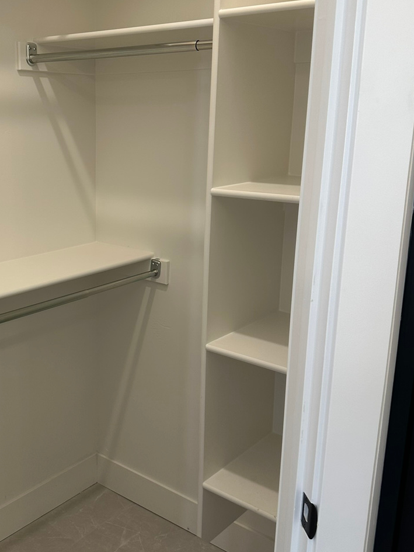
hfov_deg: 36.1
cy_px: 262
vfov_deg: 47.8
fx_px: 622
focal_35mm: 39
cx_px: 110
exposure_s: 1/120
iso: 80
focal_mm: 6.86
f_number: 1.78
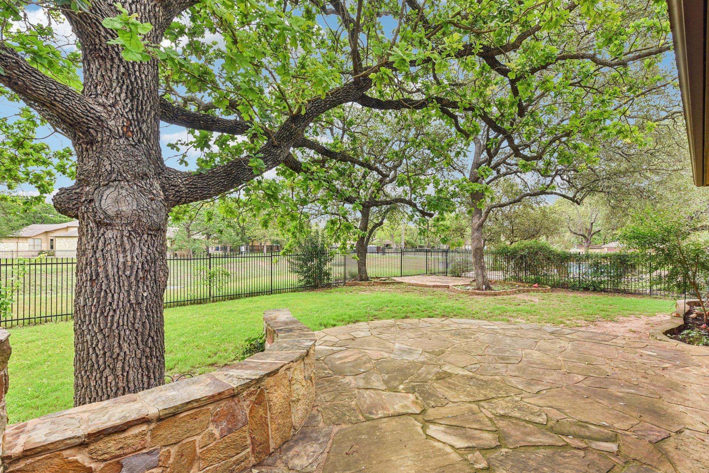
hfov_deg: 100.3
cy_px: 246
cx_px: 372
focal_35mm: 15
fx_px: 295
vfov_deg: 77.3
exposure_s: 1/30
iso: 100
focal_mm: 14
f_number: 8
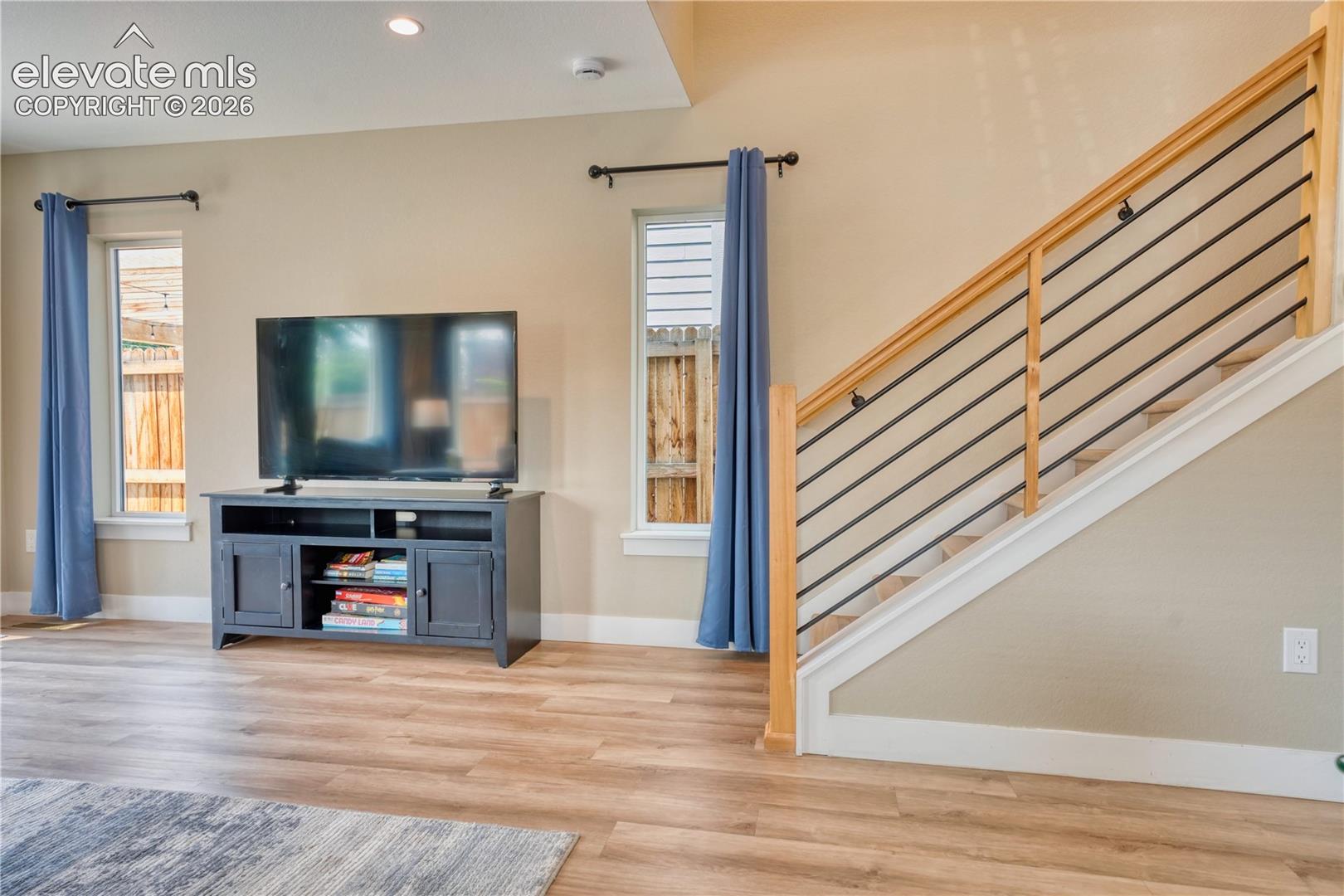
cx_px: 672
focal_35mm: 21
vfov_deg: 59.5
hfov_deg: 81.2
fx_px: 784
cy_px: 448
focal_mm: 21
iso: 1250
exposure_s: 1/30
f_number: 7.1
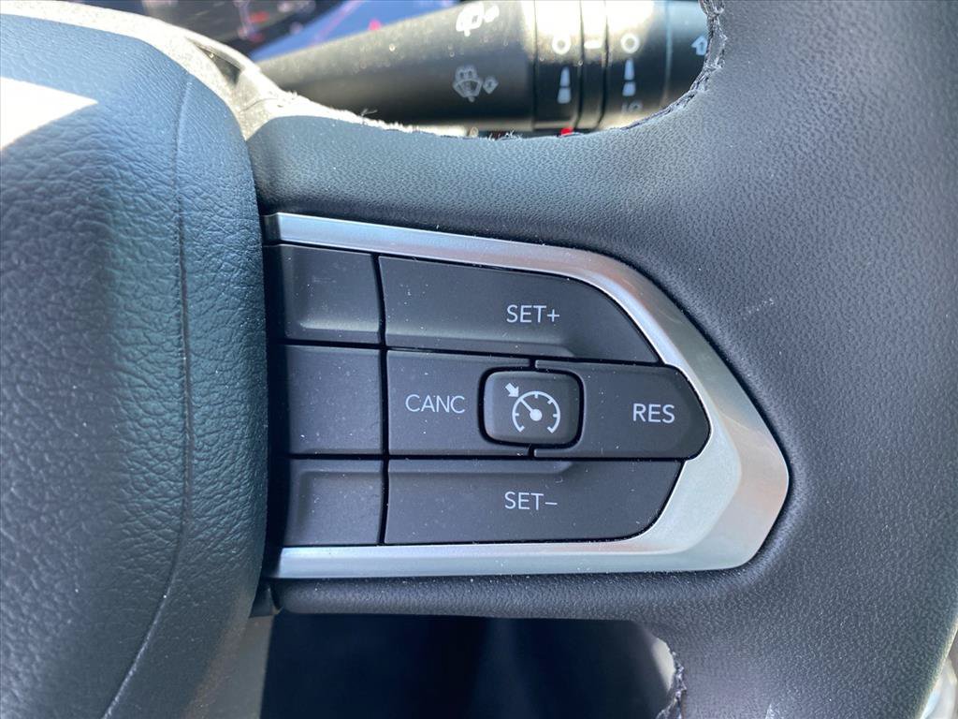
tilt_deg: -42.4
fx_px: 720
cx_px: 479
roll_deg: -1.7
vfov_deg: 53.1
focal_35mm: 26
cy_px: 360
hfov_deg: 67.3
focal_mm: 4.25
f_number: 1.8
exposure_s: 1/121
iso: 125
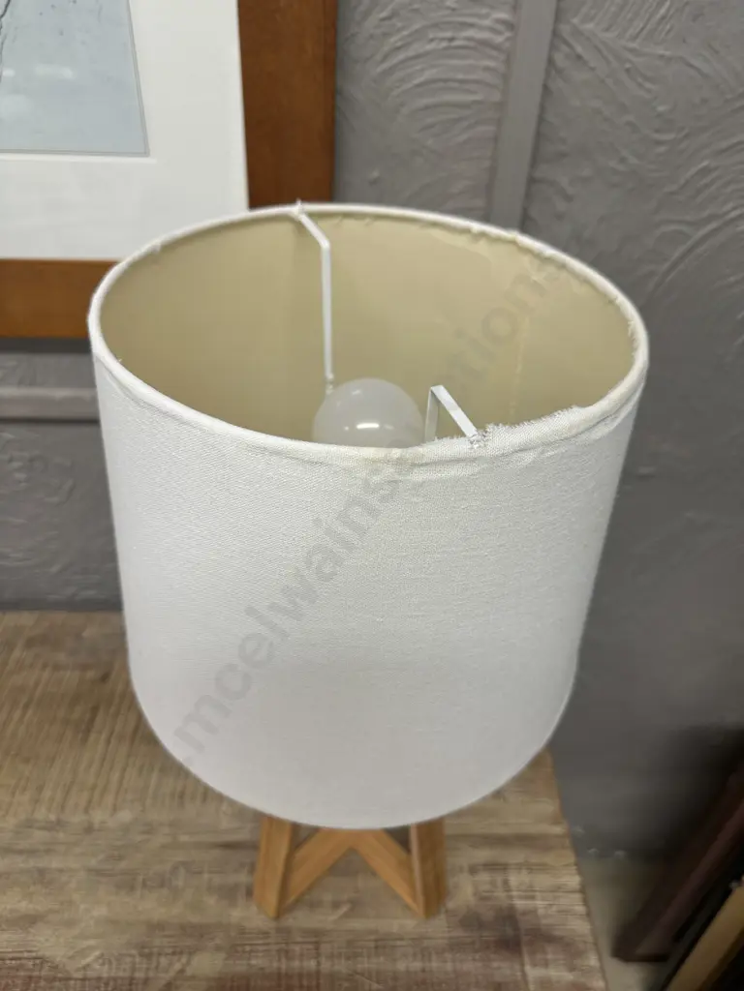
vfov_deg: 71.6
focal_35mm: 24
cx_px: 372
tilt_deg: -39.5
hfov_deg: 56.8
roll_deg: -3.8
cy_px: 496
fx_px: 688
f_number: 1.78
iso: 100
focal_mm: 6.86
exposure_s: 1/100
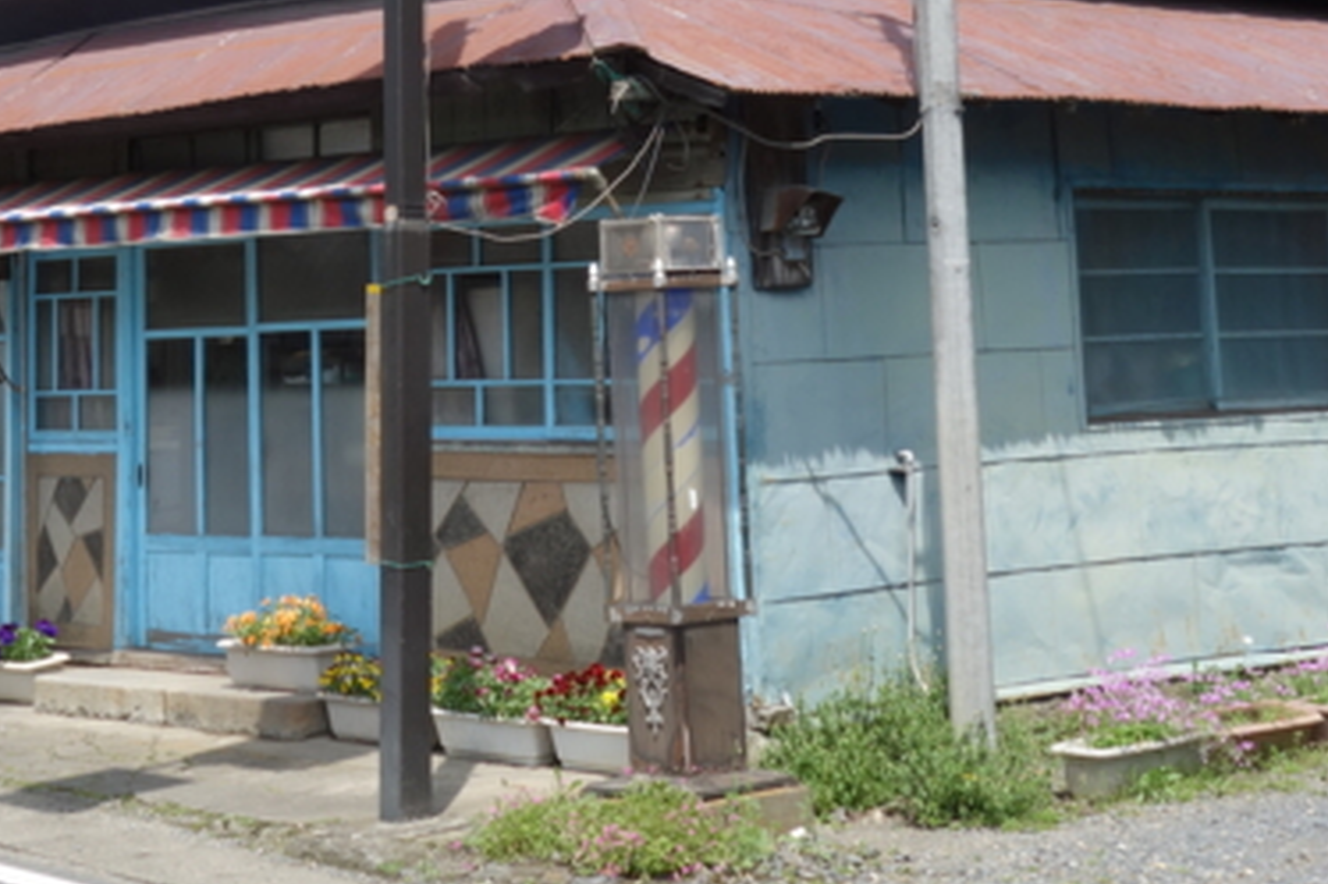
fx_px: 3392
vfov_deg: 14.6
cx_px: 547
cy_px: -16
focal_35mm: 92
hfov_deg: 22.1
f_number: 5.6
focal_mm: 16.01
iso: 125
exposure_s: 1/320
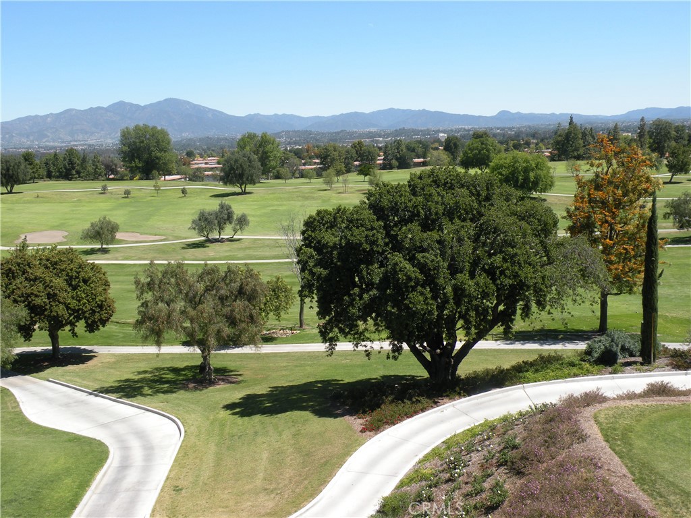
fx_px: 659
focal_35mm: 33
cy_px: 259
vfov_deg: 42.9
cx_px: 346
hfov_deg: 55.4
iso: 64
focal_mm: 5.8
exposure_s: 1/225
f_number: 6.3
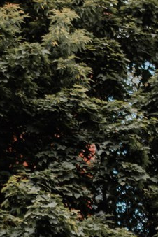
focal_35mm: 181
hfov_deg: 7.2
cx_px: -195
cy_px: 423
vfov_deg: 10.7
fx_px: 1191
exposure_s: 1/1600
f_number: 2
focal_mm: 24
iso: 100
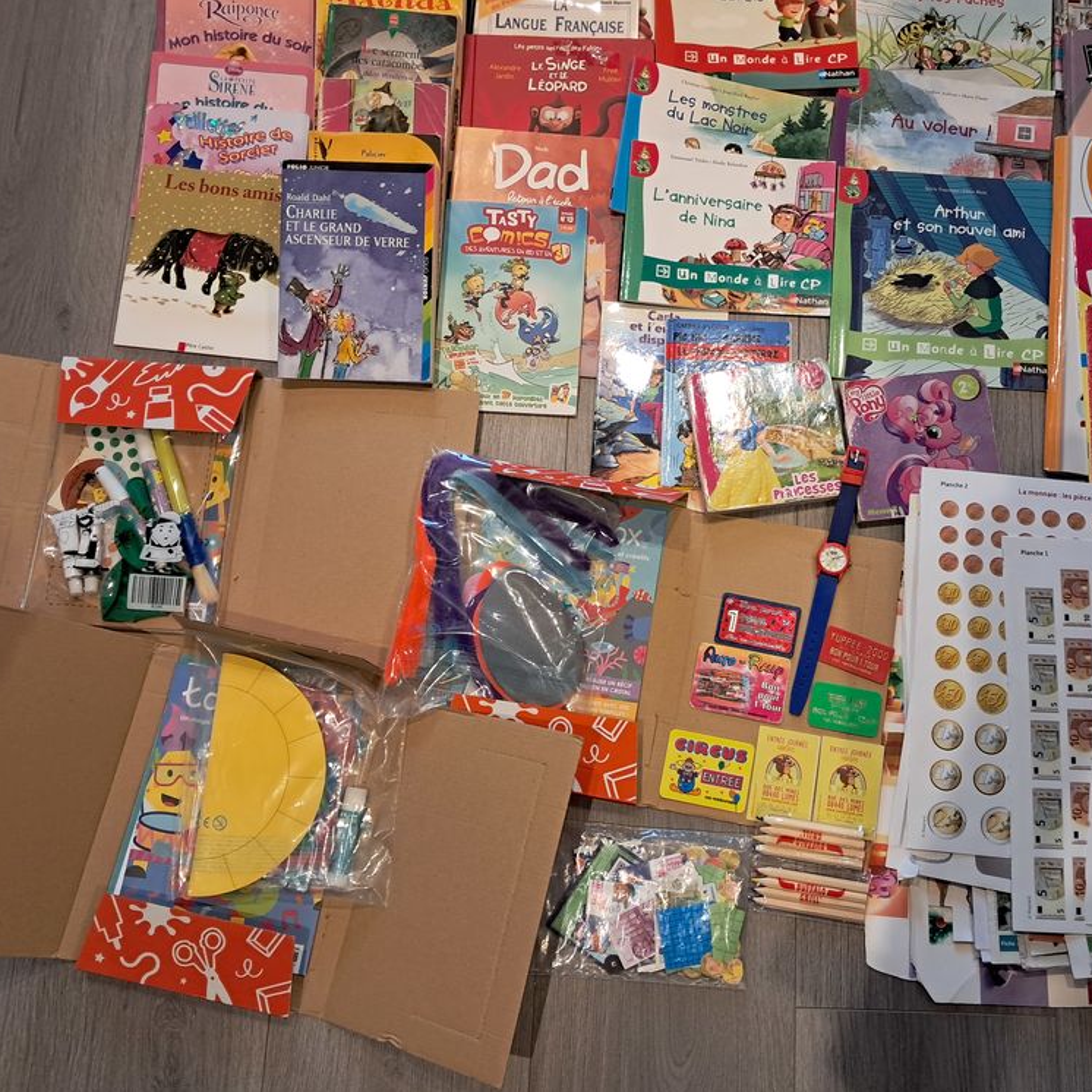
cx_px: 672
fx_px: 1142
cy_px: 547
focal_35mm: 32
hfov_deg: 50.7
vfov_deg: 51.1
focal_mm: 4
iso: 500
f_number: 1.8
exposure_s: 1/50
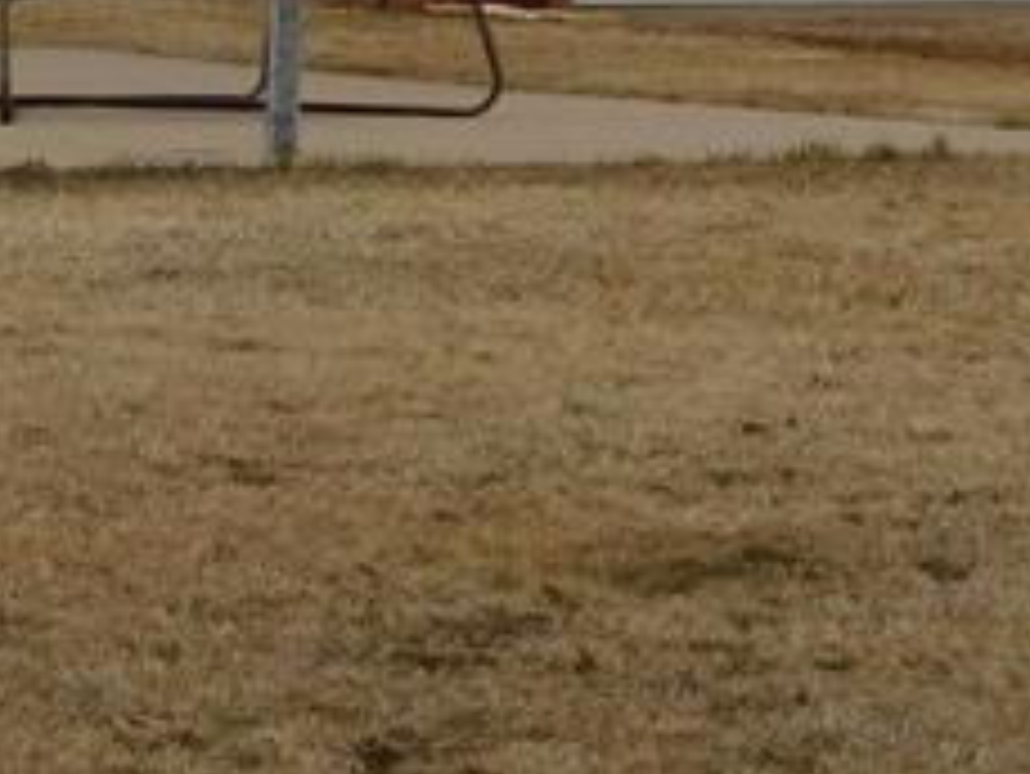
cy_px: -338
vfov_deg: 6.5
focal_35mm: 228
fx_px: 6788
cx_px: -229
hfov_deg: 8.6
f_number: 3.8
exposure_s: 1/1000
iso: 125
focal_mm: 9
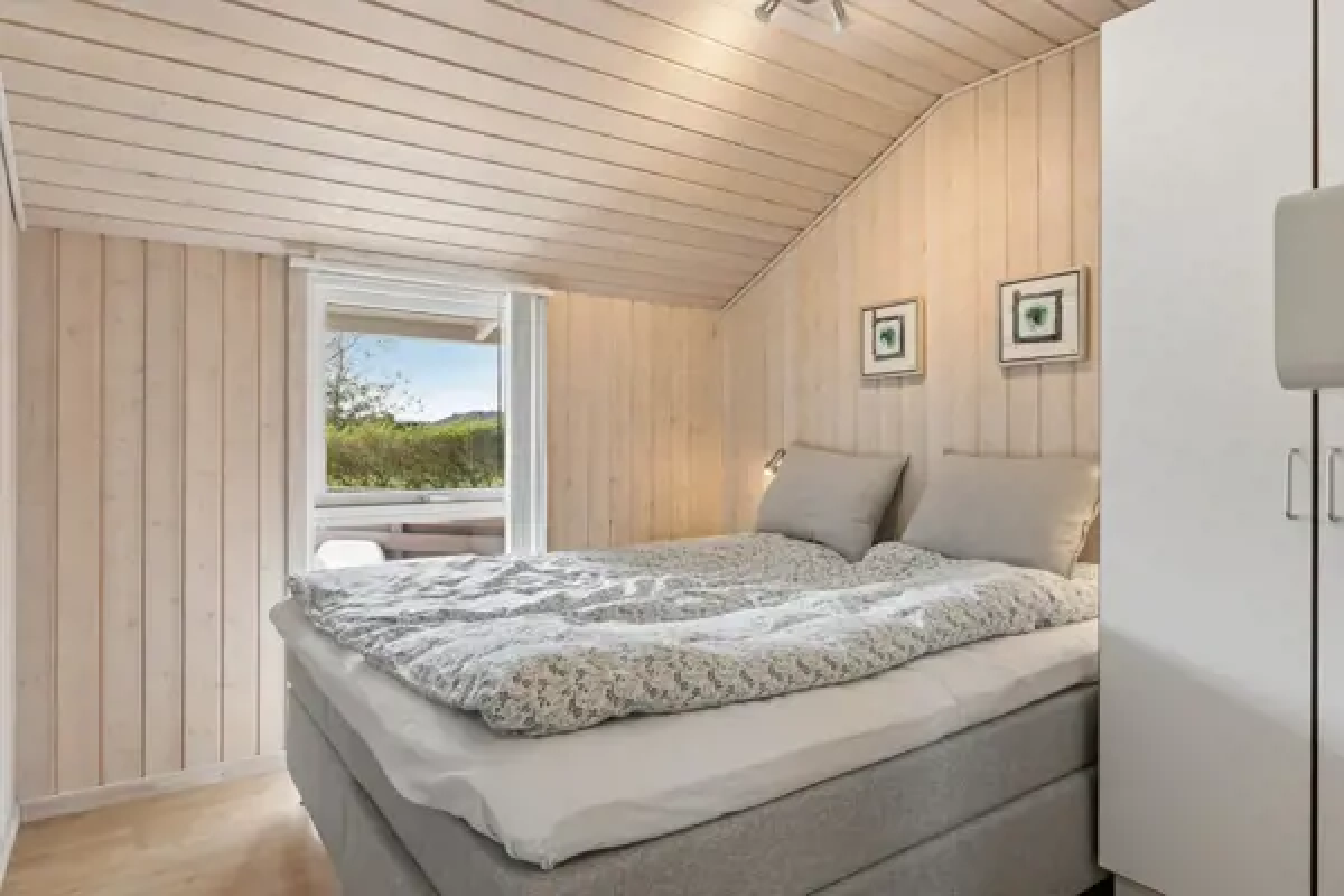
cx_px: 672
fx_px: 812
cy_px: 448
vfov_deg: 57.8
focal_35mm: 22
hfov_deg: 79.2
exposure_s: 1/30
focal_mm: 14.5
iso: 200
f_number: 8
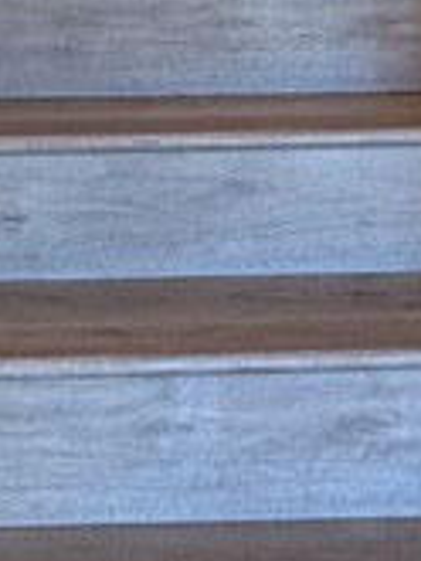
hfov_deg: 17.0
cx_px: 160
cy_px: -31
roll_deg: +1.0
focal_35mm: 87
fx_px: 1409
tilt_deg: -3.7
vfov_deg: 21.5
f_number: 2.2
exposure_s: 1/60
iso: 200
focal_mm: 2.22
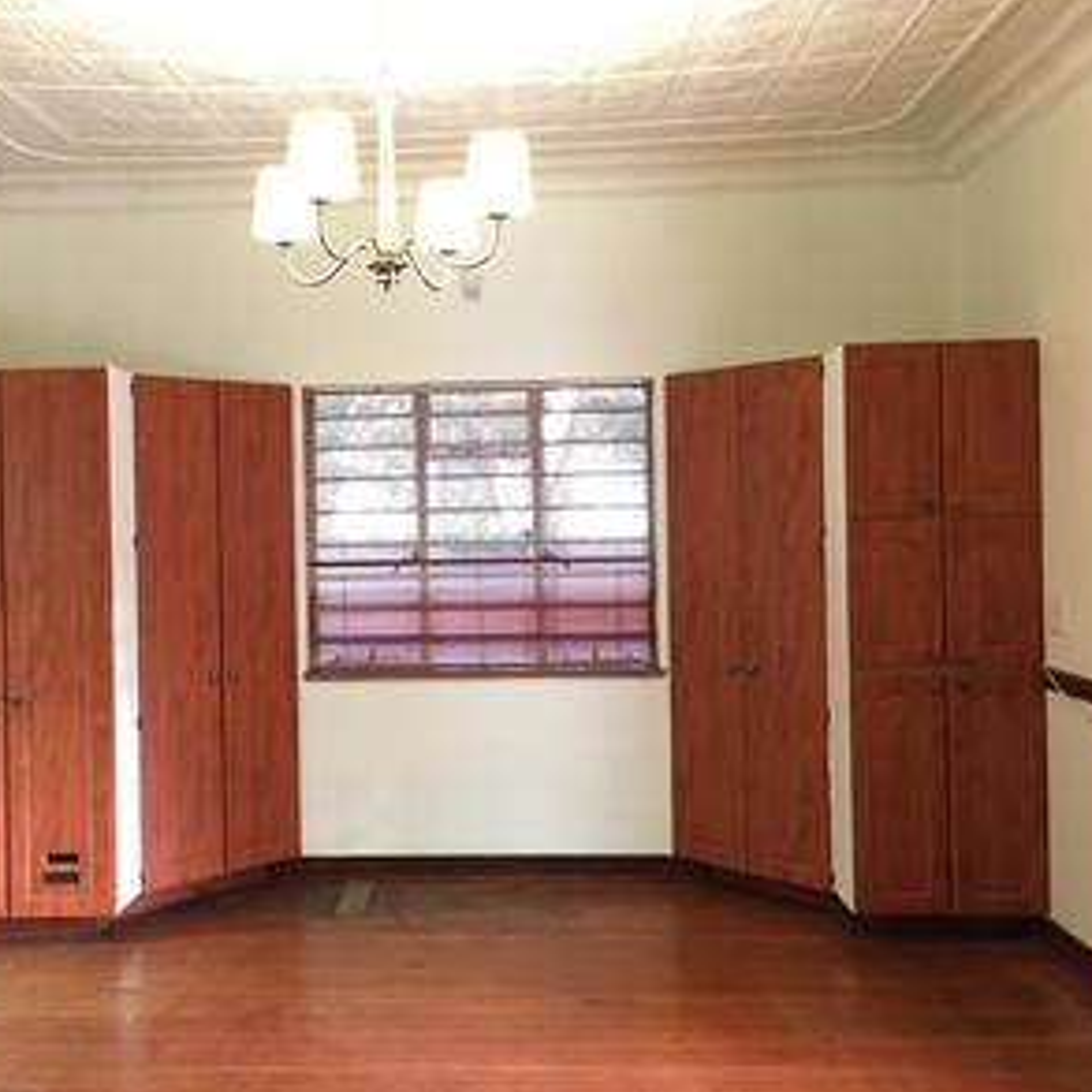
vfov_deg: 47.2
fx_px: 1249
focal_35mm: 35
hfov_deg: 47.0
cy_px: 544
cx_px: 455
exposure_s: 1/8
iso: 160
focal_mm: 4.15
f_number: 2.2
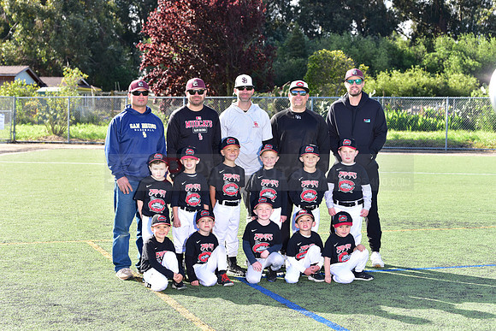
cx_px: 248
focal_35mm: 70
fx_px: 965
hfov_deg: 28.8
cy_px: 166
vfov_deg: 19.5
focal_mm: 70
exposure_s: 1/125
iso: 100
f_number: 5.6
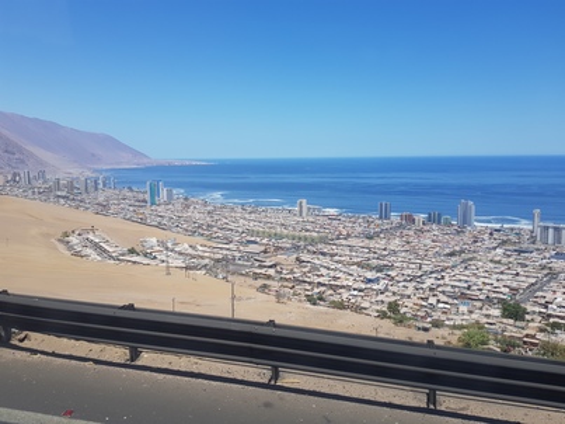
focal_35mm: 26
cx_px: 282
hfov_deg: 67.3
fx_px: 424
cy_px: 212
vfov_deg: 53.0
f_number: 1.7
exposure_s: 1/1508
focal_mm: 4.2
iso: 40
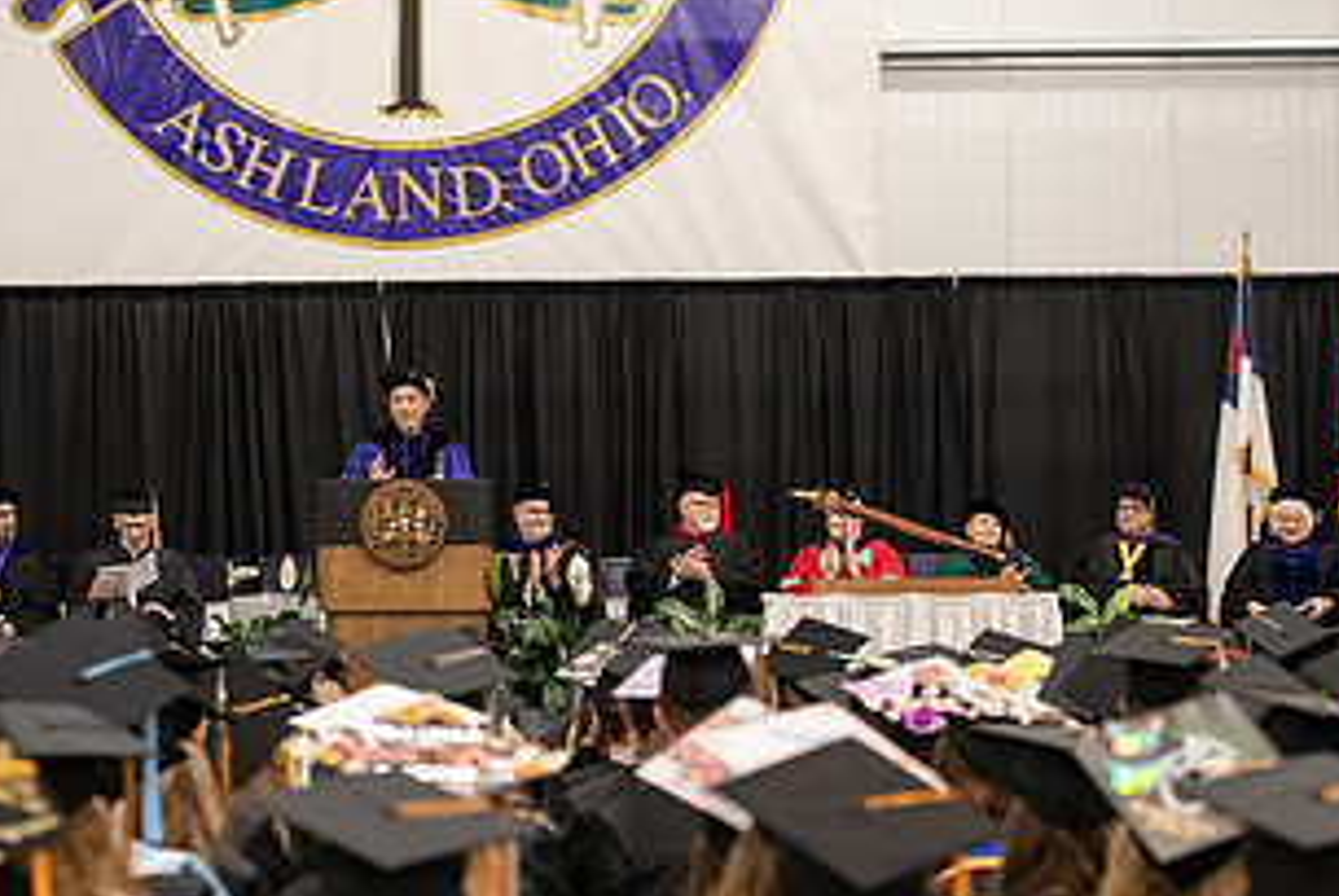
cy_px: 204
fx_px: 4951
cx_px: 417
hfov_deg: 15.4
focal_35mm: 133
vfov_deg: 10.3
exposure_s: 1/200
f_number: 3.2
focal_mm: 70
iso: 3200
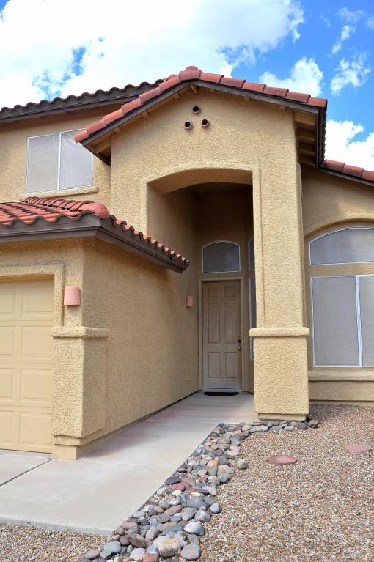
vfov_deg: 62.0
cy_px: 281
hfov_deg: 43.5
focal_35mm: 30
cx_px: 187
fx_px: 468
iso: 320
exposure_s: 1/320
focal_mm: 30
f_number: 14
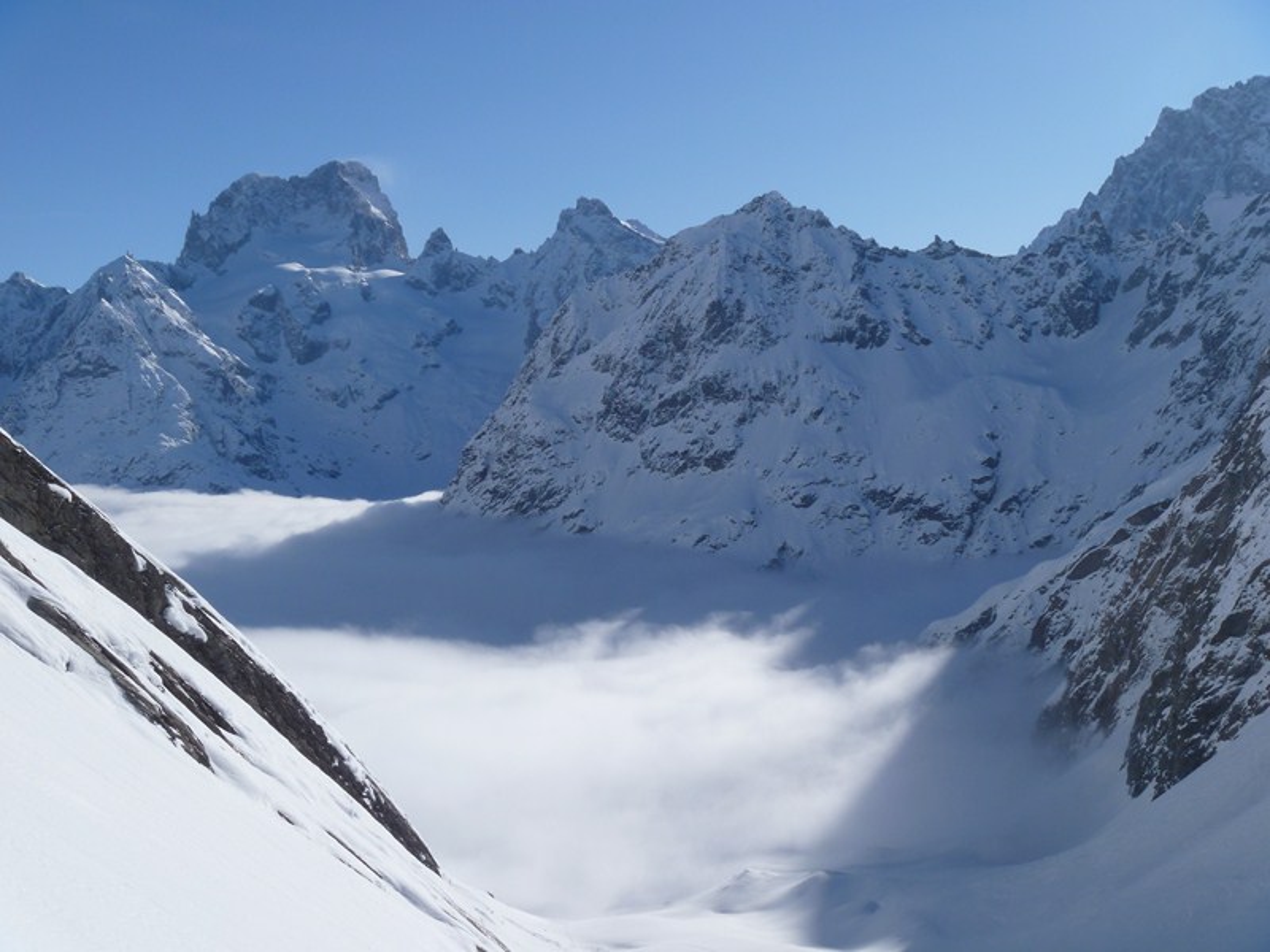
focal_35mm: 47
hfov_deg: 40.4
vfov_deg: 30.9
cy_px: 476
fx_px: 1724
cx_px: 635
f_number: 6.3
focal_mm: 8.3
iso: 80
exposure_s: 1/500
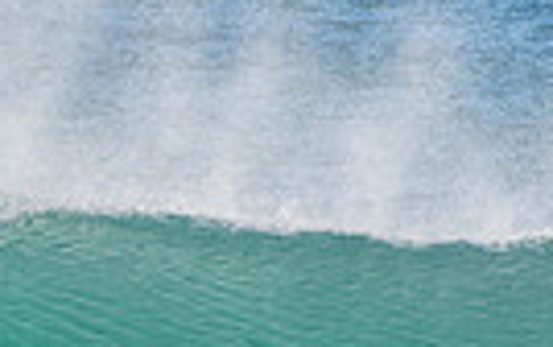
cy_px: 525
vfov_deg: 0.5
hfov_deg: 0.8
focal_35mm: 2701
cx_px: -396
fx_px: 40741
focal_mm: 500
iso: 64
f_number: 8
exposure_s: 1/320
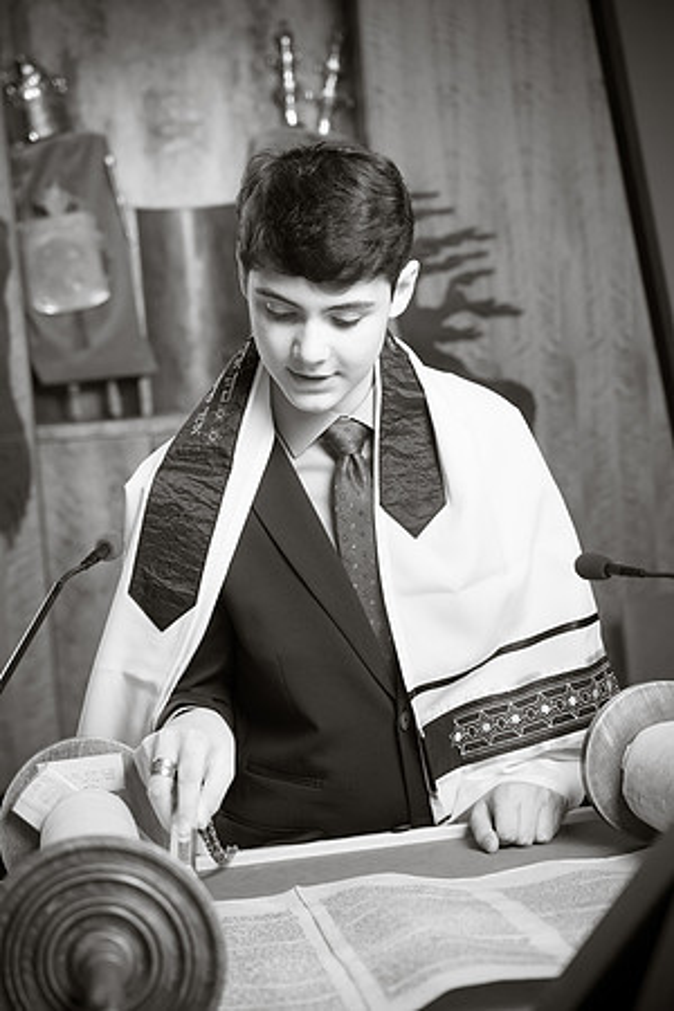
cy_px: 506
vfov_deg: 36.9
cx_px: 337
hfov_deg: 25.1
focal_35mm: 54
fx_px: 1516
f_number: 4
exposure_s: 1/250
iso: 500
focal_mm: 54
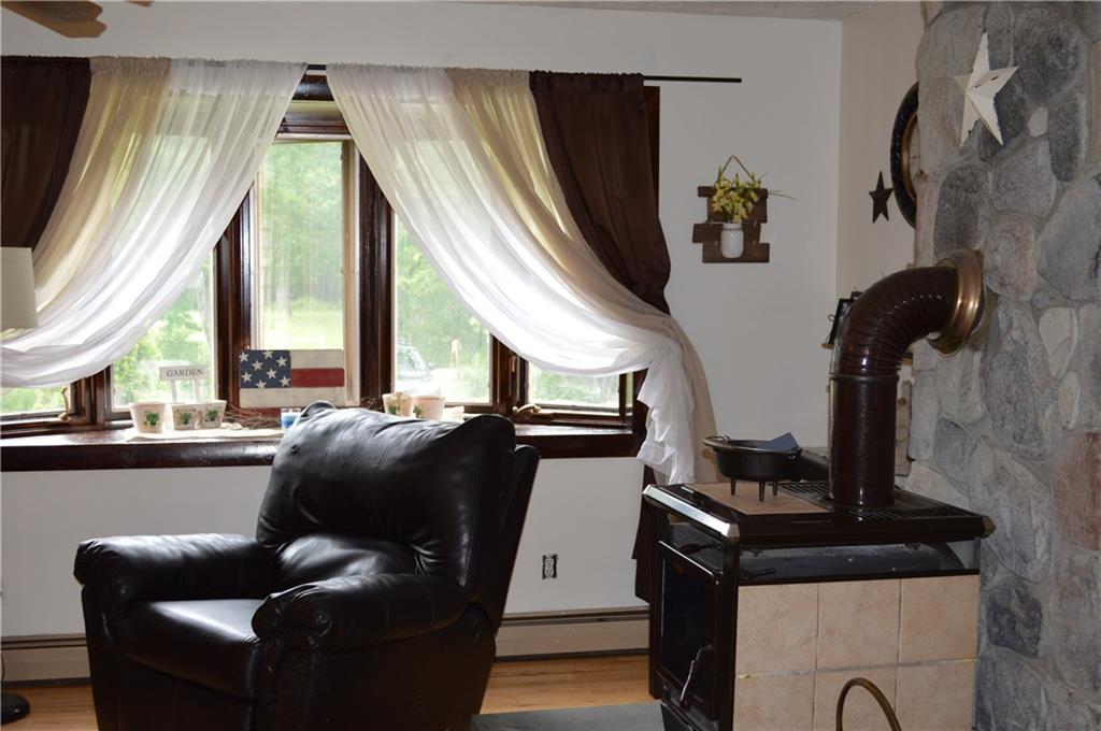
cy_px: 366
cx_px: 550
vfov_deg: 31.8
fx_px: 1283
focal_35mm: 42
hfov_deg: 46.5
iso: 640
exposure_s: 1/60
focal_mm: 28
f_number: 4.5
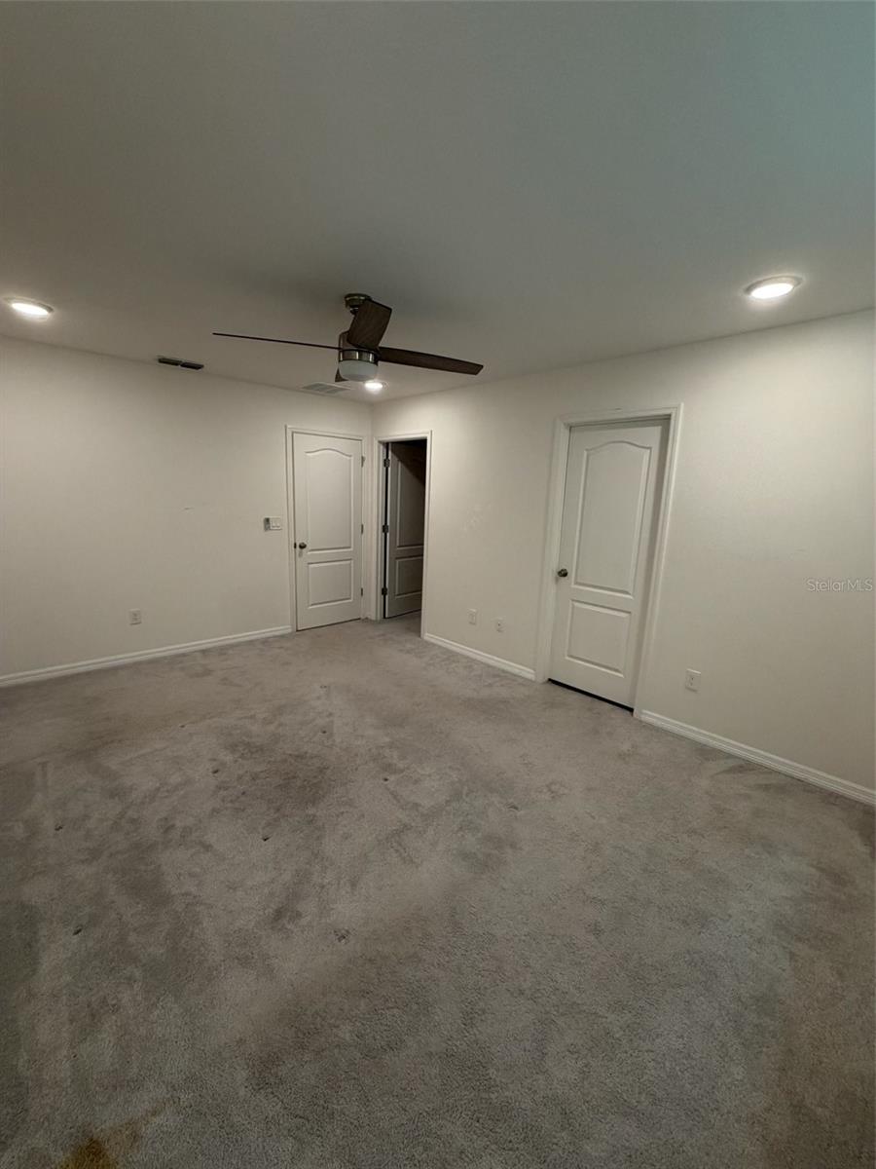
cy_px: 584
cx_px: 438
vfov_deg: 102.1
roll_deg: -2.4
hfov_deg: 85.7
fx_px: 472
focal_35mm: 14
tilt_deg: -11.4
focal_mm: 2.22
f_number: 2.2
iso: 250
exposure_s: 1/120
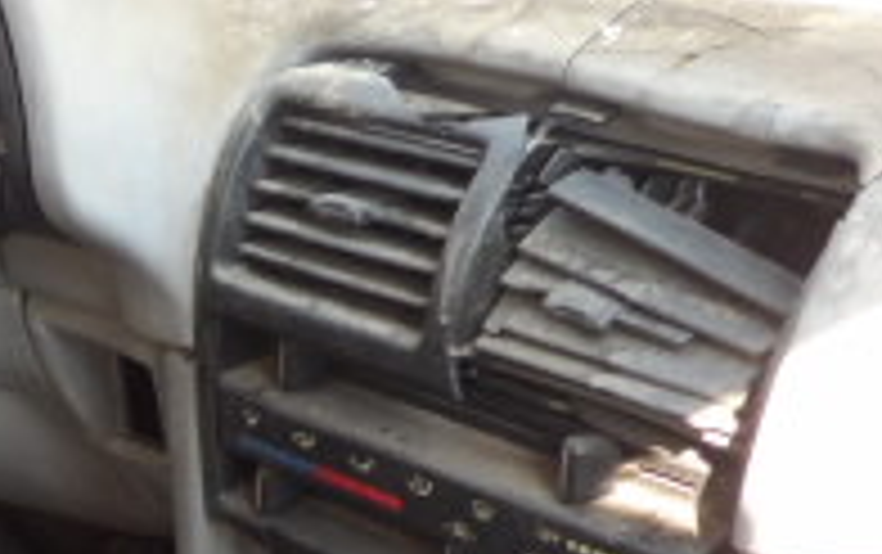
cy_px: 932
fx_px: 1997
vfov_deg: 14.3
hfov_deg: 21.5
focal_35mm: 83
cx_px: -387
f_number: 3.2
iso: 100
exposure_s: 1/56
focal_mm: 4.3
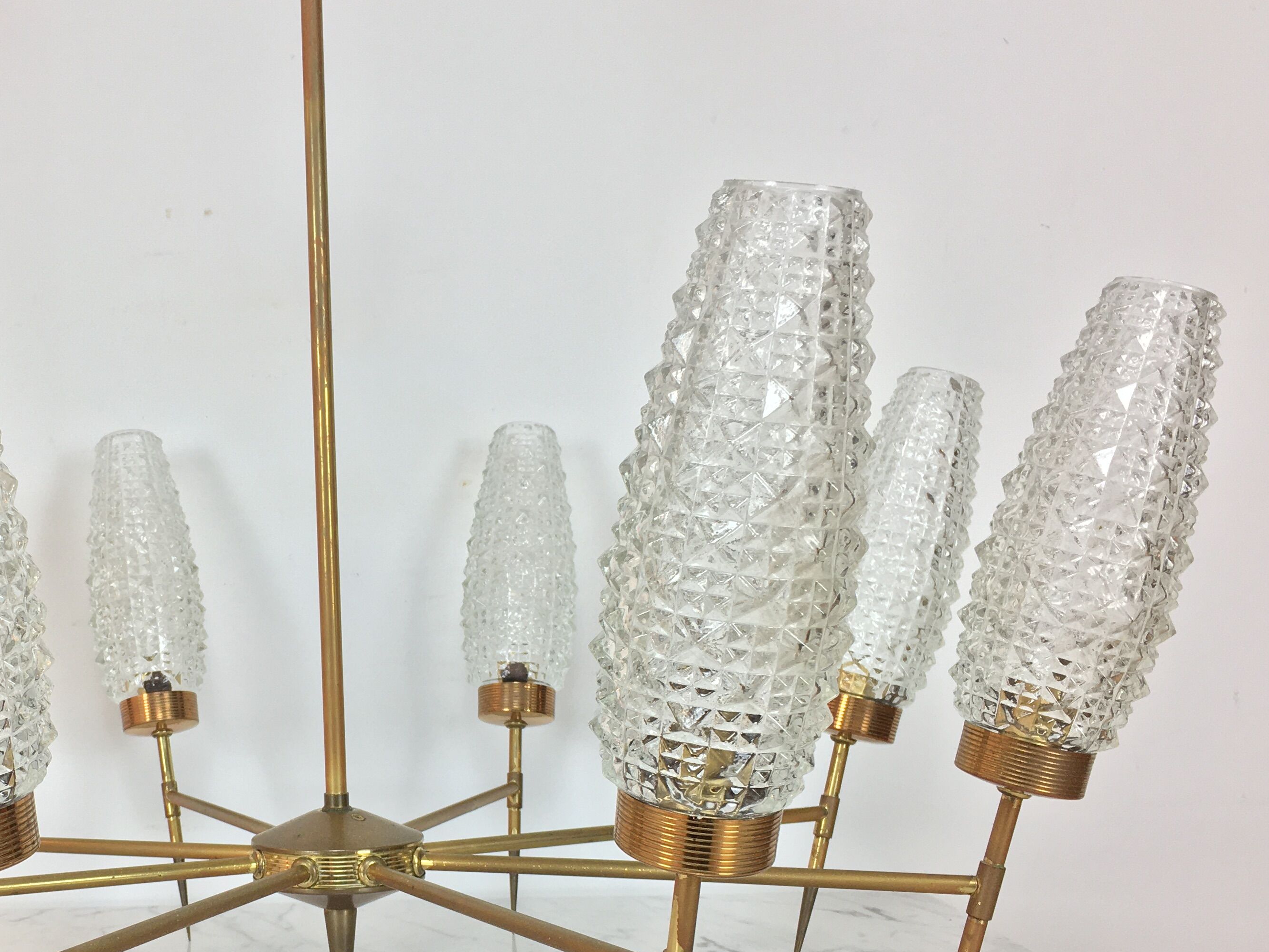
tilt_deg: -0.1
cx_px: 335
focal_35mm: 44
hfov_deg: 41.8
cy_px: 629
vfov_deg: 32.6
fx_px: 1613
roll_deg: +1.2
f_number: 2.2
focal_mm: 4.15
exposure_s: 1/33
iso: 25
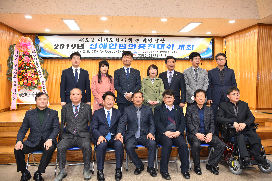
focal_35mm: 32
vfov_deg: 41.1
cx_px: 136
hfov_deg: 58.7
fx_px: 242
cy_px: 90
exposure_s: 1/60
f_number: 4
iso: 800
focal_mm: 32
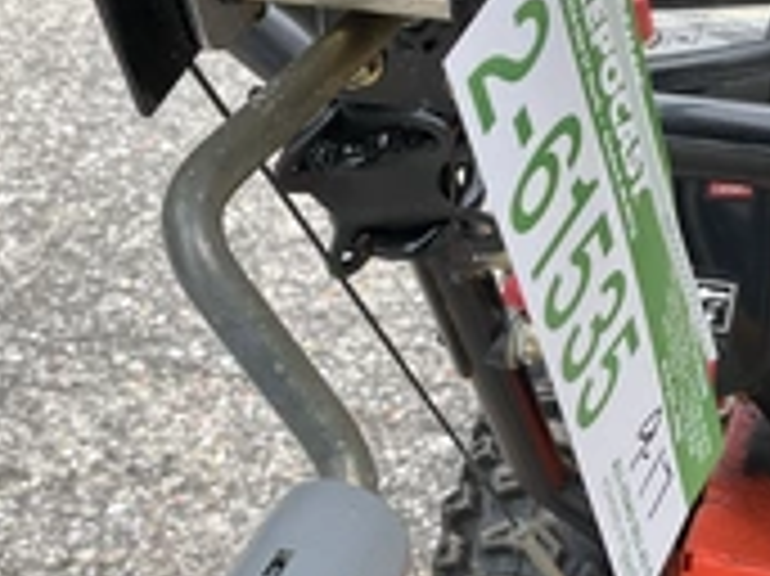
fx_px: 1512
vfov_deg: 21.6
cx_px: 554
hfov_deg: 28.3
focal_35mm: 68
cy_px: 342
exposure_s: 1/391
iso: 25
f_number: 1.8
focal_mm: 3
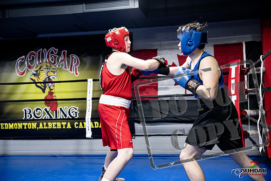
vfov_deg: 29.9
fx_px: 339
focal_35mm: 45
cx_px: 136
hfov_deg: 43.6
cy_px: 90
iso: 8000
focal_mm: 45
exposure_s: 1/1000
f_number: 2.8
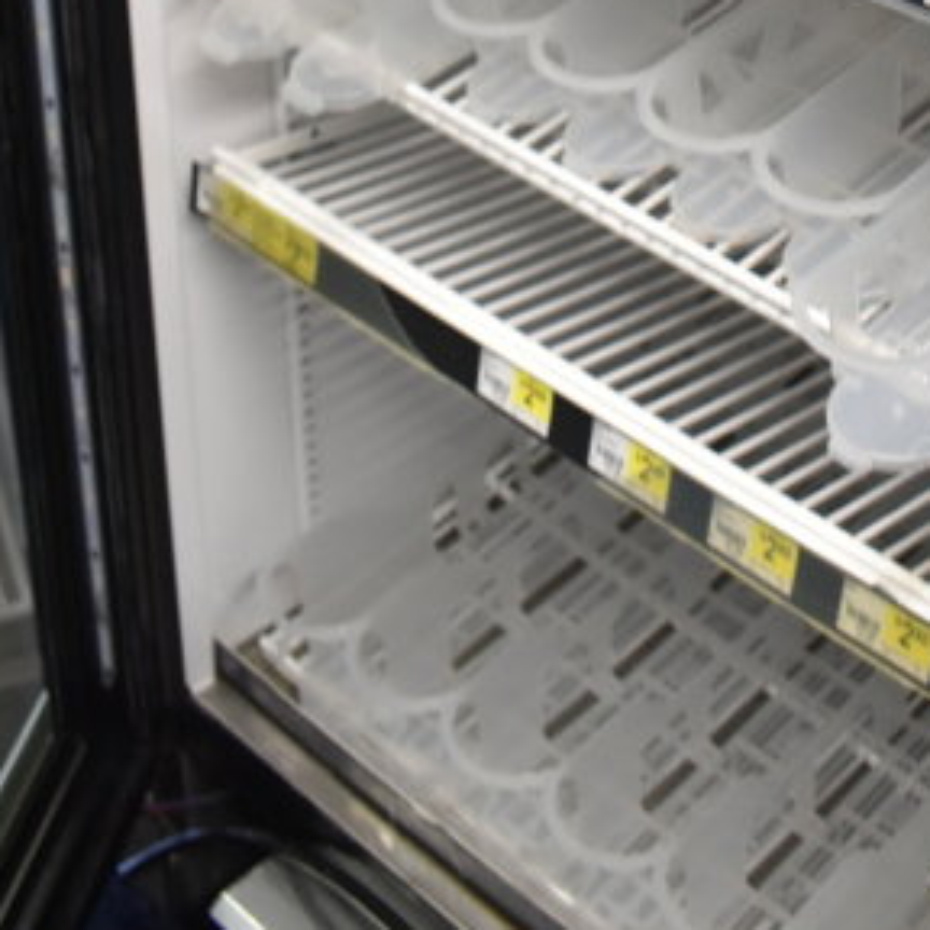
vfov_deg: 20.7
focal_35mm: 73
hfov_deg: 23.4
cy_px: -399
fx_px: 2219
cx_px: 720
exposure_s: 1/30
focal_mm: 18
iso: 800
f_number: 3.5
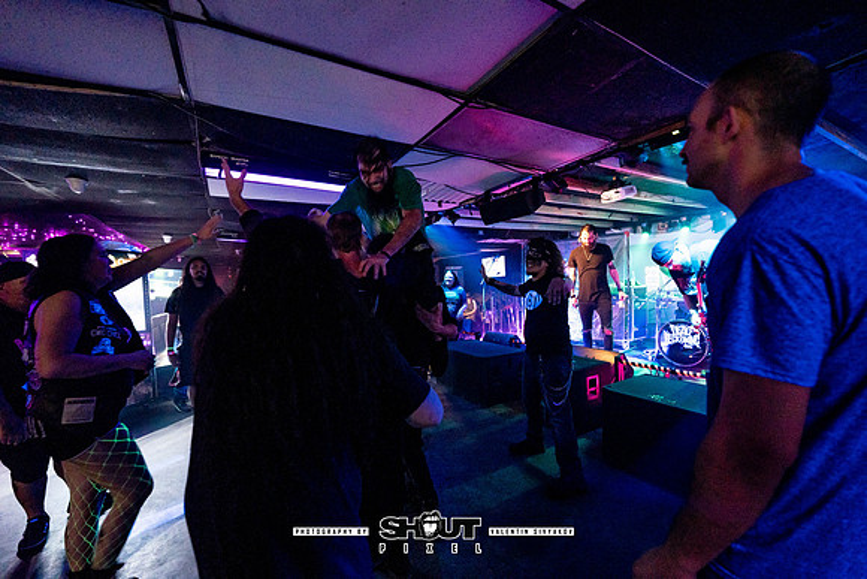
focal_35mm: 14
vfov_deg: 81.2
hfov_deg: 104.2
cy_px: 290
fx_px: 337
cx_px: 434
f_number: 2.8
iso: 3200
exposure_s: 1/100
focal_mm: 14
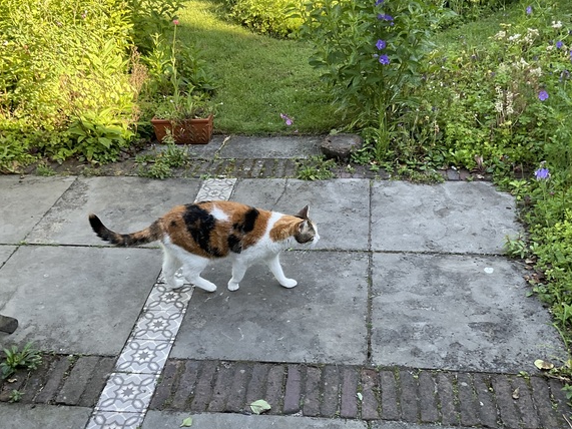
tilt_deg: -35.5
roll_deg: +4.0
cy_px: 267
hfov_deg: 47.9
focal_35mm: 39
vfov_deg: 36.6
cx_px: 288
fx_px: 644
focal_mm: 3
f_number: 1.8
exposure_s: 1/100
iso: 20
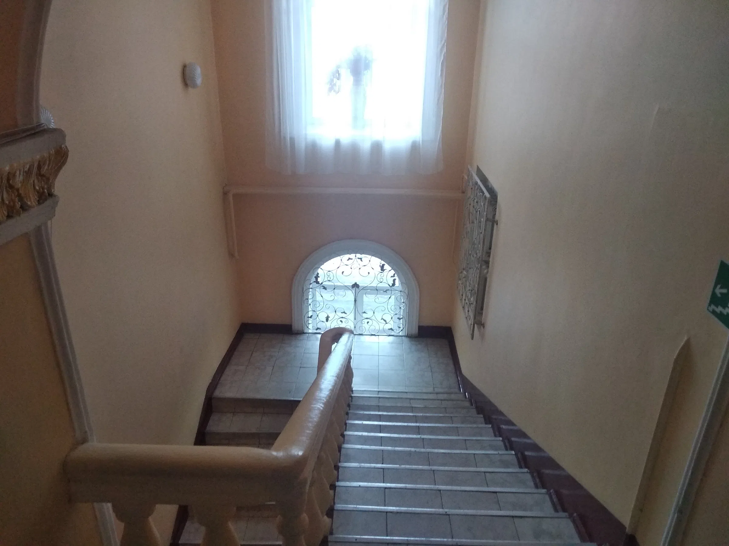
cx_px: 364
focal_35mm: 26
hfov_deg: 67.3
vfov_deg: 53.1
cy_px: 273
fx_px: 548
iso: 800
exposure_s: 1/25
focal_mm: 3.81
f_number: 2.2
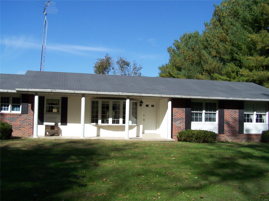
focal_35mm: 38
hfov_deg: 49.0
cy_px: 100
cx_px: 134
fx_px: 295
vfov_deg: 37.7
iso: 64
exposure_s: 1/640
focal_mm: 6.3
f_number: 4
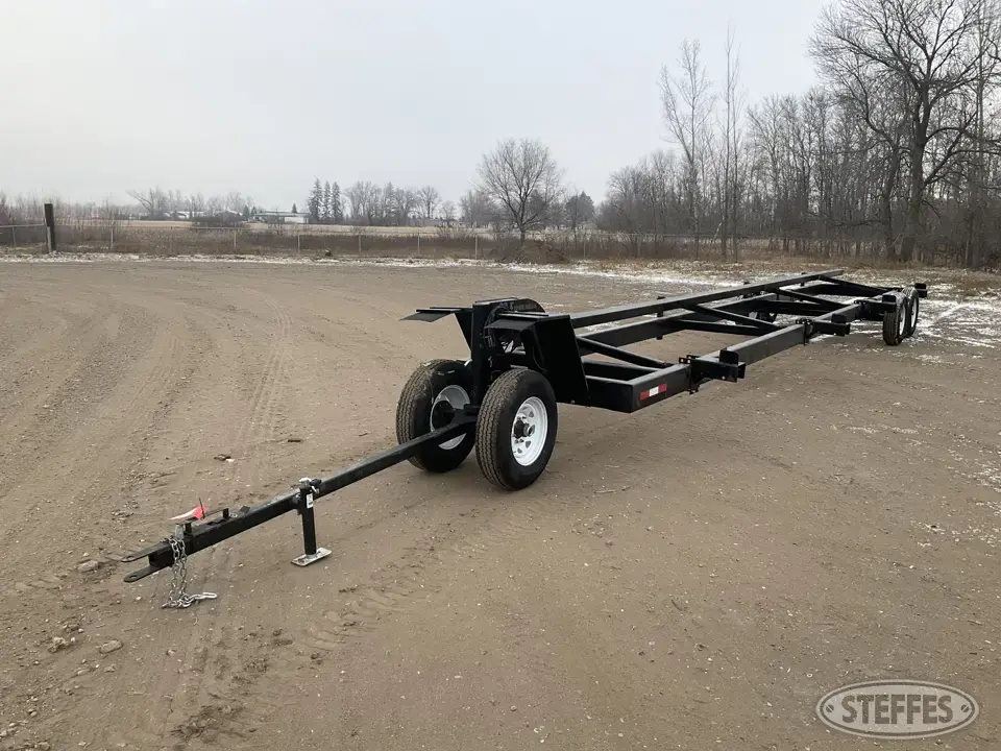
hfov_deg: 61.7
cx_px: 500
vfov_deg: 48.2
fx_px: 839
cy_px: 376
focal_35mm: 29
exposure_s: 1/151
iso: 20
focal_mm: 3
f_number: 1.8
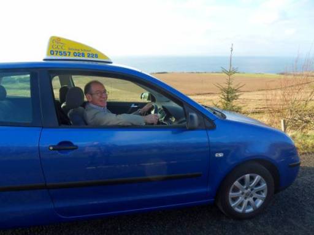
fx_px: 218
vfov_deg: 56.8
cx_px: 157
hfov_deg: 71.6
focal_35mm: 24
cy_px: 118
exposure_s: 1/250
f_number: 3.3
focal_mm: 4.2
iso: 80
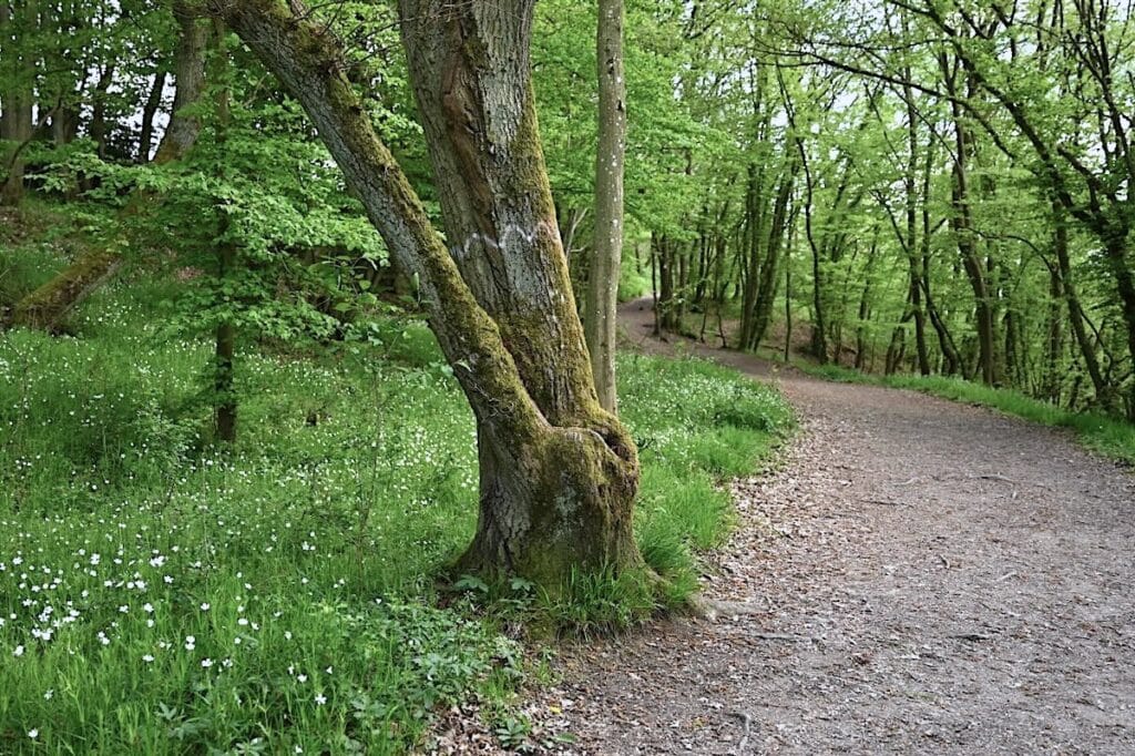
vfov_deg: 37.8
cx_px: 568
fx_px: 1103
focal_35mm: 35
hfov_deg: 54.4
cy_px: 378
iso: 250
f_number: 4
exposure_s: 1/250
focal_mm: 35
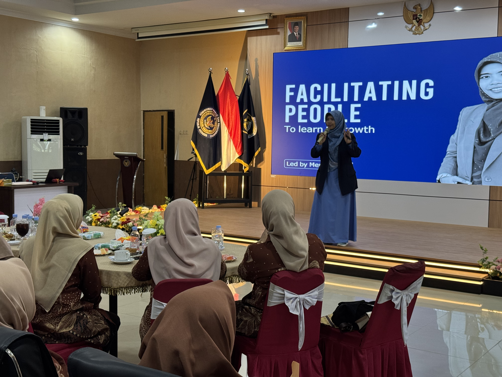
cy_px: 188
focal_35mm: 48
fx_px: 696
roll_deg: -1.0
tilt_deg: -4.8
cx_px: 251
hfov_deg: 39.7
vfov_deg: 30.3
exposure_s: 1/60
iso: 160
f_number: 1.78
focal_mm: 6.76
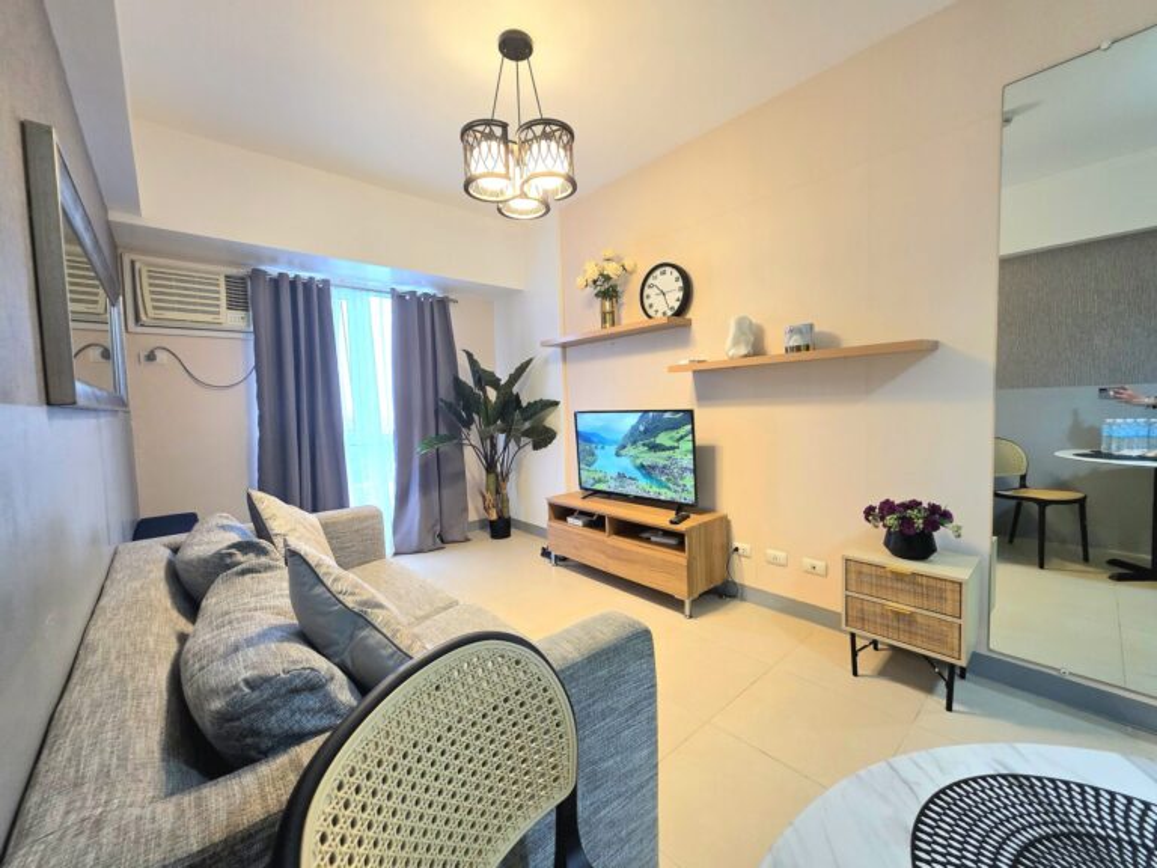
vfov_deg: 89.9
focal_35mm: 13
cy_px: 434
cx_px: 578
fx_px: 435
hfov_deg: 106.2
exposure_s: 1/60.2
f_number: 1.9
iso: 160
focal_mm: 2.2
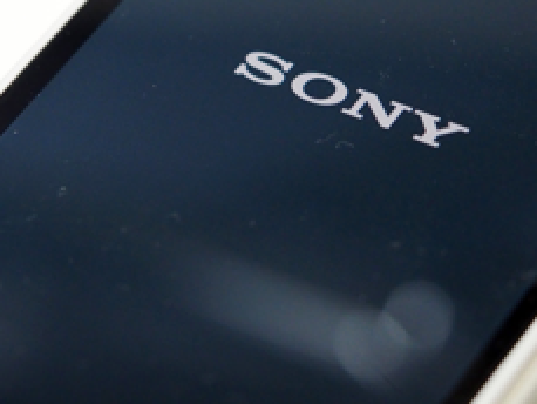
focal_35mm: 251
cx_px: 347
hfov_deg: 7.9
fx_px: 3896
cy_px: 96
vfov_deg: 5.9
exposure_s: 1/25
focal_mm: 60
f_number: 2.8
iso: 1600
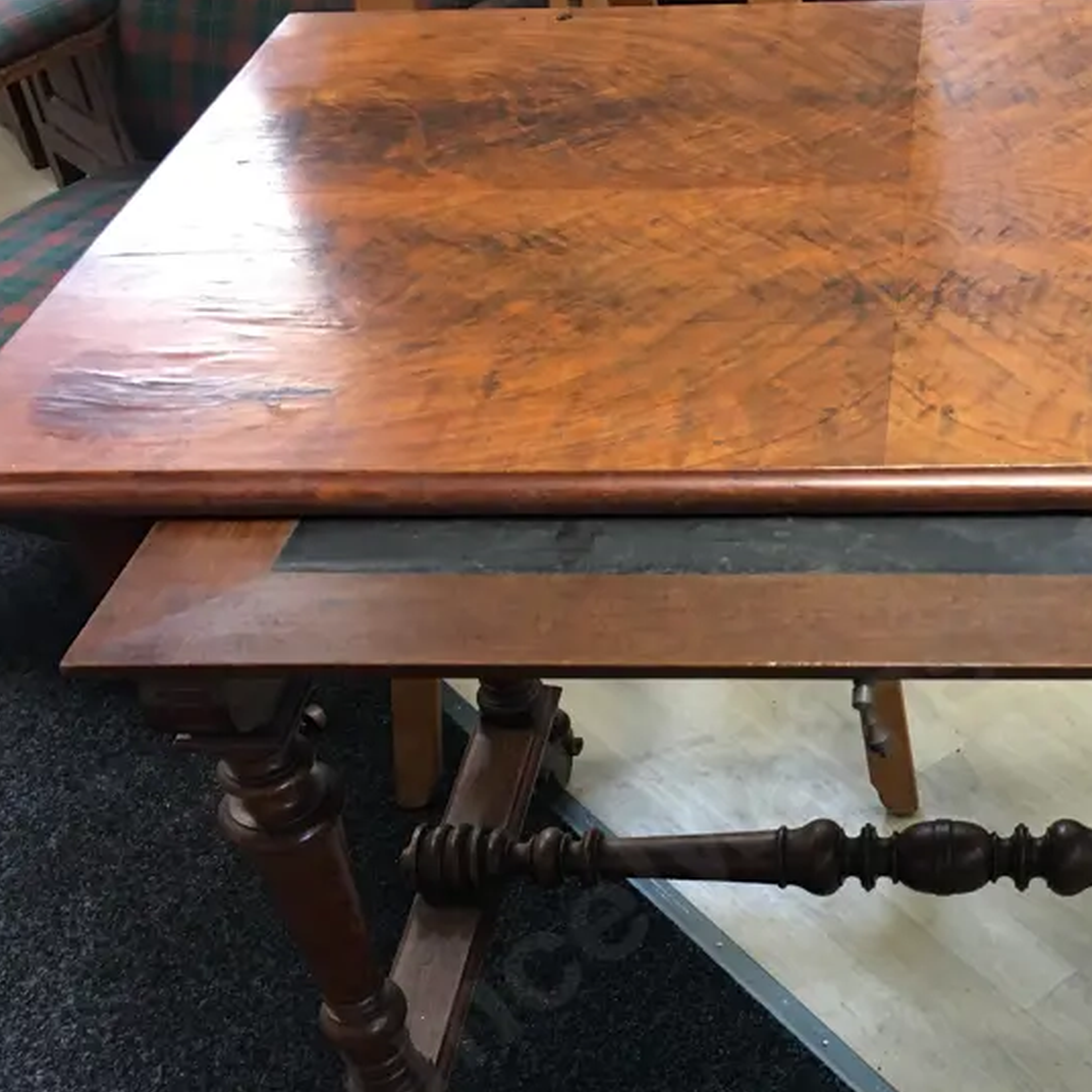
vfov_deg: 34.5
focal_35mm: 49
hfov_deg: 33.3
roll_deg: +1.0
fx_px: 1749
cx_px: 933
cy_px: 676
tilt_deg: -38.0
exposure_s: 1/17
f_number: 2.2
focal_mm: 4.15
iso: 64
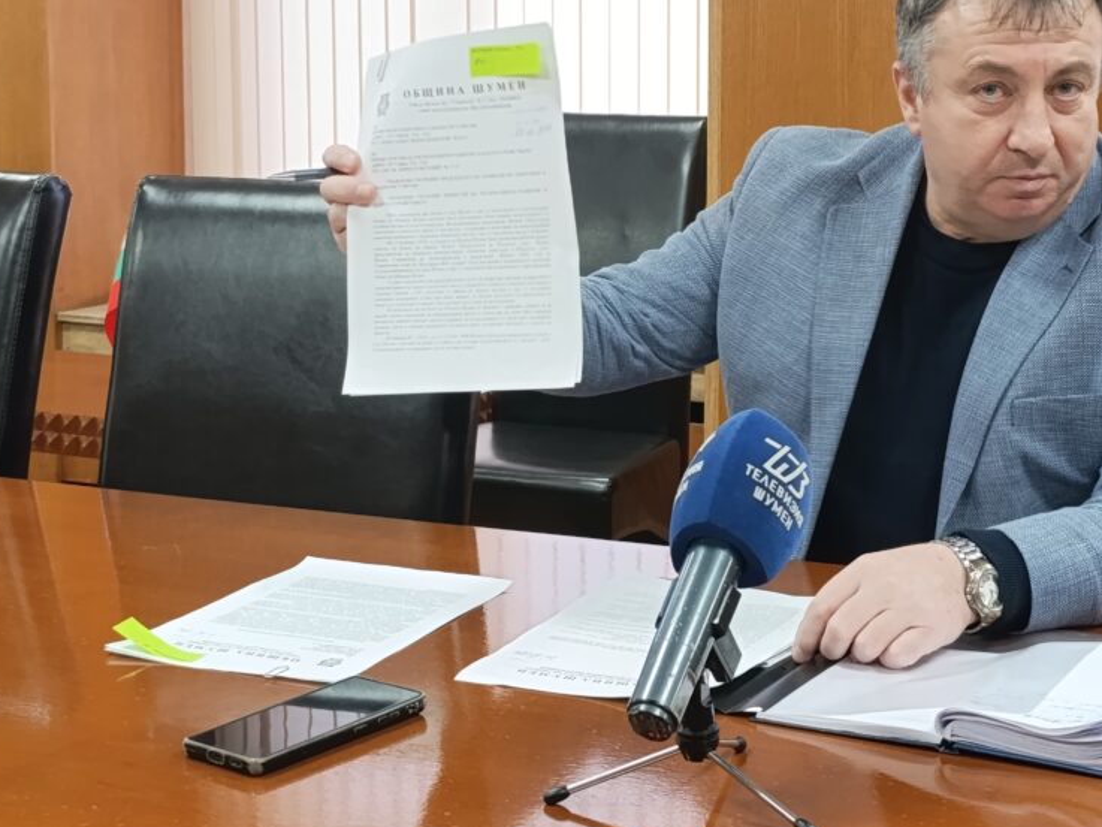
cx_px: 695
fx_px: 1019
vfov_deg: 43.6
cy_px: 277
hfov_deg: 56.1
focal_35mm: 32
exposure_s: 1/100
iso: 800
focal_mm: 6.14
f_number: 1.6
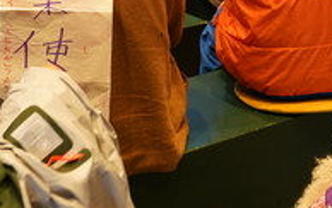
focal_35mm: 104
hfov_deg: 19.7
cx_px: 288
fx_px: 943
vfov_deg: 12.5
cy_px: 1
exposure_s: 1/40
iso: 640
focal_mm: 31
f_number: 4.5
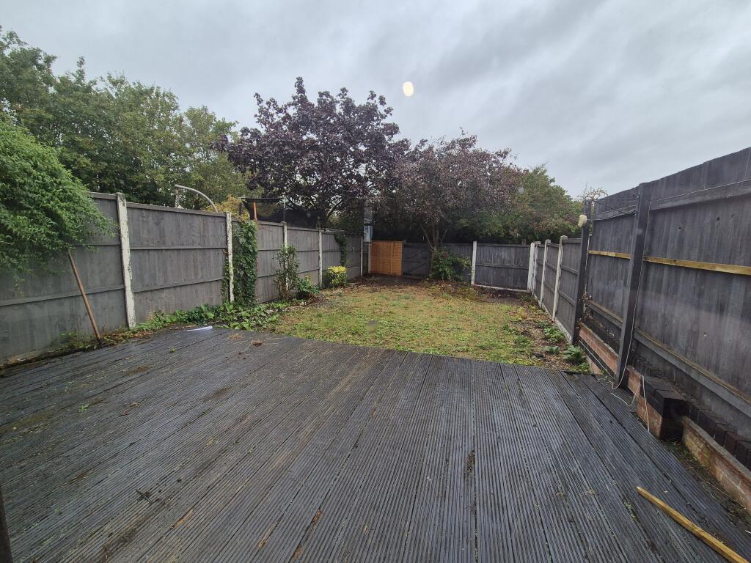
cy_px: 282
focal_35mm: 13
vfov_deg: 89.9
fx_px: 282
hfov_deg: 106.2
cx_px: 376
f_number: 2.2
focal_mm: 2.2
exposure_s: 1/534
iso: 50
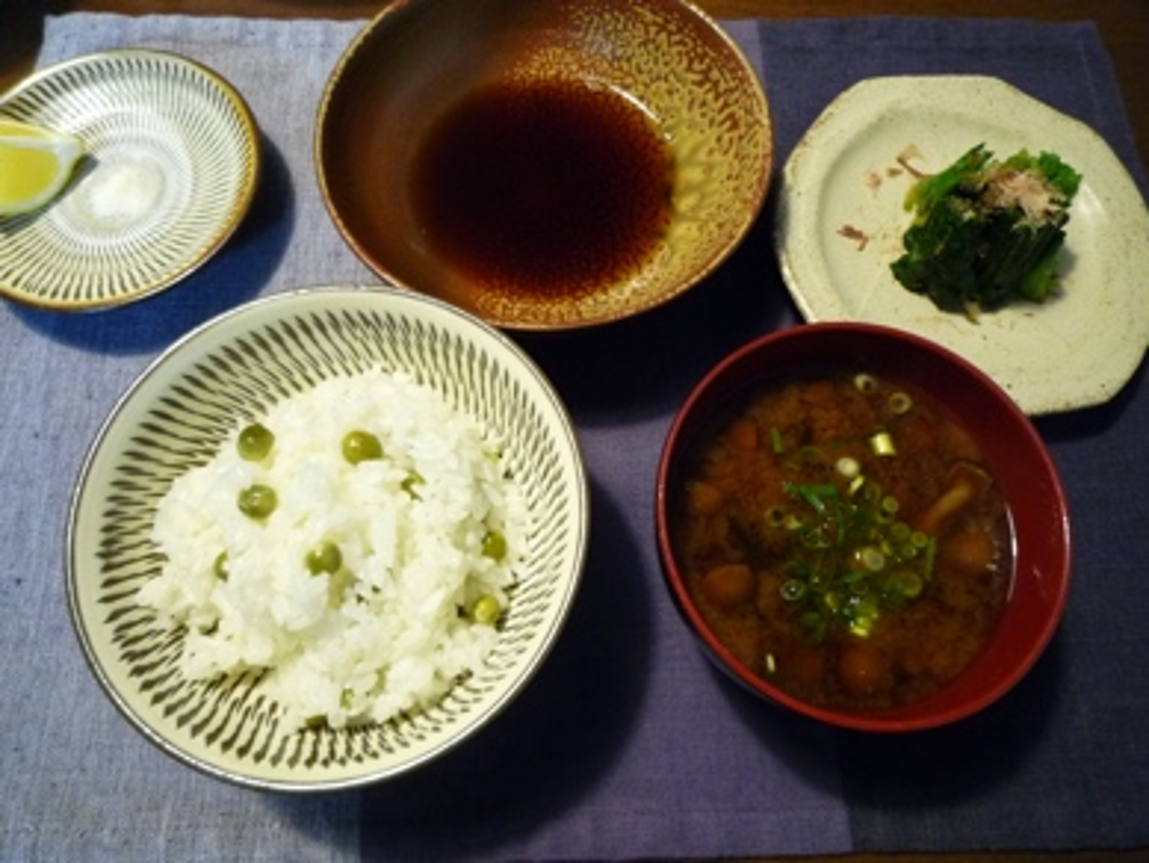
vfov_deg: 54.9
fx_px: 830
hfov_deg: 69.4
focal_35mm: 25
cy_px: 432
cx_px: 574
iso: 400
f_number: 2.8
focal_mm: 4.4
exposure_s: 1/8
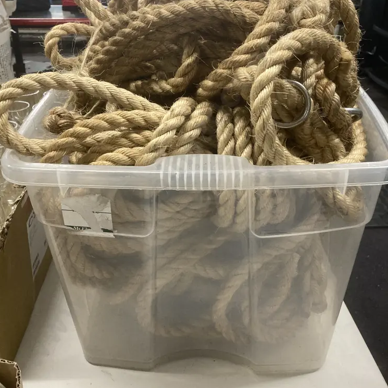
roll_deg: -1.9
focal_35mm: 34
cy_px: 153
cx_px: 189
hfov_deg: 48.4
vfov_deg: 48.1
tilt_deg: -25.4
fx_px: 431
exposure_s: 1/100
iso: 160
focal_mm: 3.99
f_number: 1.8
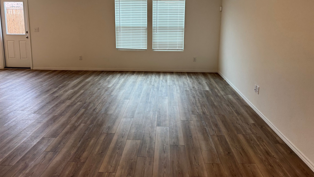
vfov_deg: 42.3
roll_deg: -0.3
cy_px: 57
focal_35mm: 27
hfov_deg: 69.9
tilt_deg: -9.5
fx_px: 225
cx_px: 155
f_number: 1.78
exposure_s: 1/120
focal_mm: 6.76
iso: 125
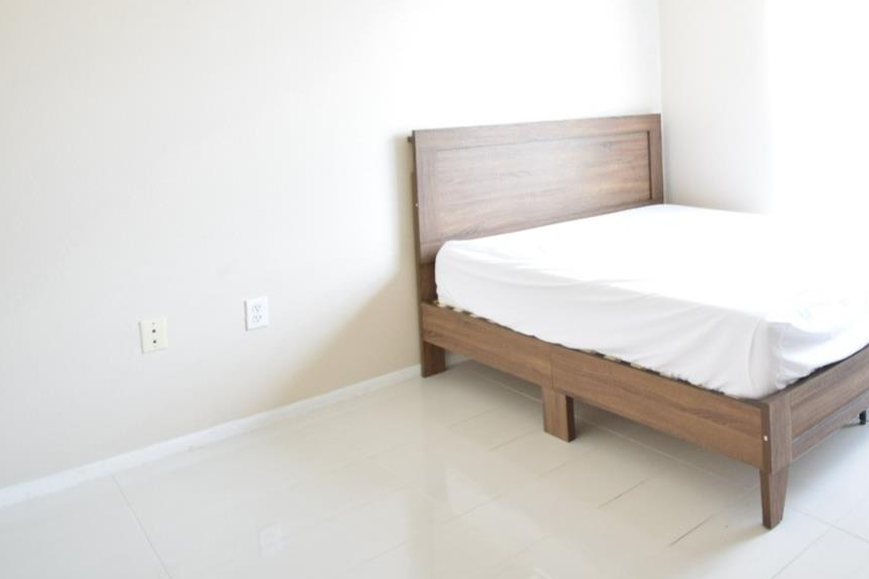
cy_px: 100
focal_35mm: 28
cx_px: 761
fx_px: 676
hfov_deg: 57.5
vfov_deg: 43.8
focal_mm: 10
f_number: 4
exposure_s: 1/50
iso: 800
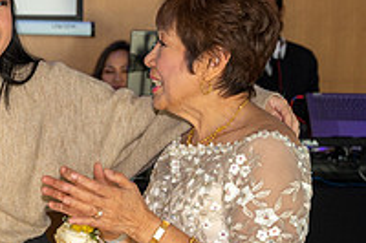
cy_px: 155
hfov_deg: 11.9
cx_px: -24
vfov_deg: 8.0
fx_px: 1737
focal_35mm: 171
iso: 1000
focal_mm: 59
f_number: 5.6
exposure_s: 1/320
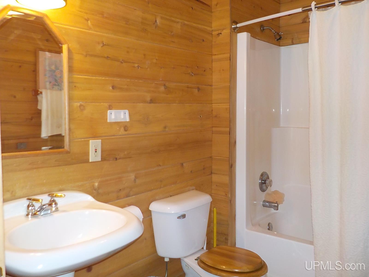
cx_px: 184
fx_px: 320
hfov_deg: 60.0
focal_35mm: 30
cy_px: 138
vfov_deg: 46.8
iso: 200
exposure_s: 1/30
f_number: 3.3
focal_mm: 4.1
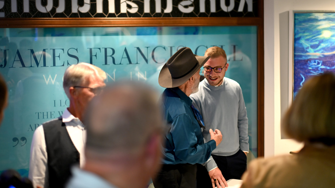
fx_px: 488
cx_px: 171
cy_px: 72
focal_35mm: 55
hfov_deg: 37.9
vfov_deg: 21.8
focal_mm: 50
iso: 640
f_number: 1.4
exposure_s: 1/200
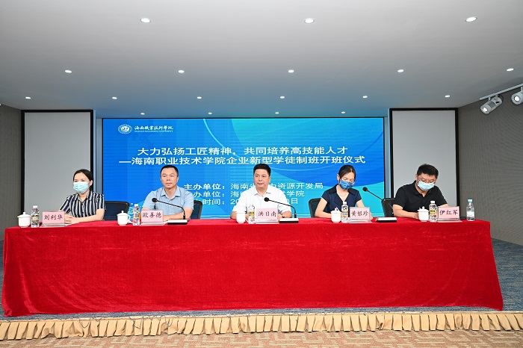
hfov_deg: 73.8
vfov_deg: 53.1
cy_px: 174
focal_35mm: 24
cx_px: 262
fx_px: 348
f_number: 4.5
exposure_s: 1/125
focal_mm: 24
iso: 400
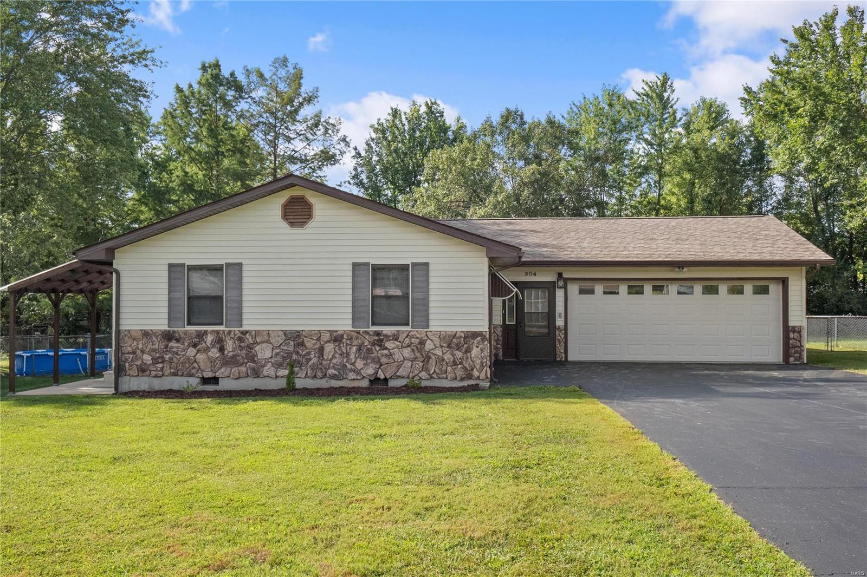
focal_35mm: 32
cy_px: 288
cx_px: 434
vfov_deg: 41.1
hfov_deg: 58.7
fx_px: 770
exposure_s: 1/800
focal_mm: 16
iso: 400
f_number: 8
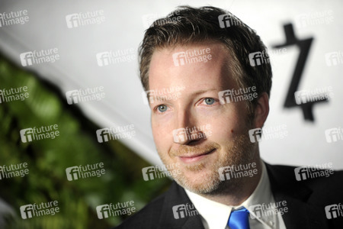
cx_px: 172
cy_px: 114
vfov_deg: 10.5
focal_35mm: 130
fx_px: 1239
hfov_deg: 15.8
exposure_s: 1/1000
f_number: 2.8
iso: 1600
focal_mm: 130
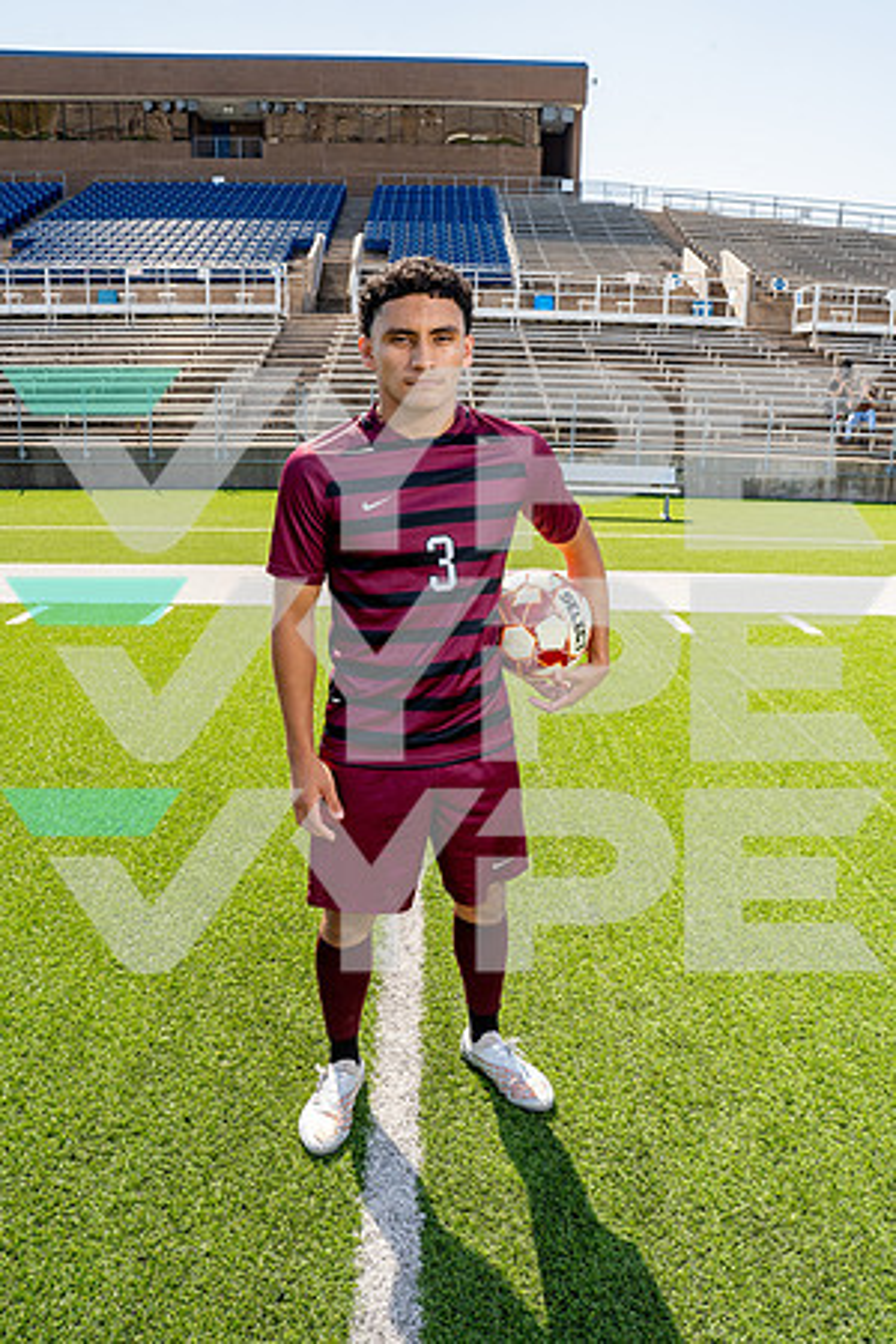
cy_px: 672
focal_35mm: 26
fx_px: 971
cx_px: 448
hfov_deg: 49.6
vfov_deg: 69.4
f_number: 11
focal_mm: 26
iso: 320
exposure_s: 1/250
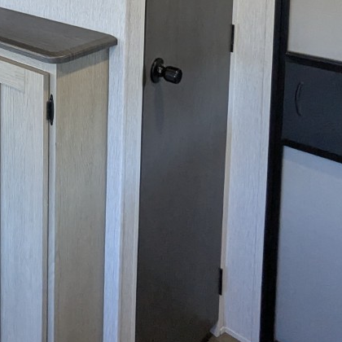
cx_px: 5
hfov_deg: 33.2
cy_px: -68
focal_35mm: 47
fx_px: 525
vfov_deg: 30.6
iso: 379
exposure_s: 1/125
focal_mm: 2.35
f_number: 2.2
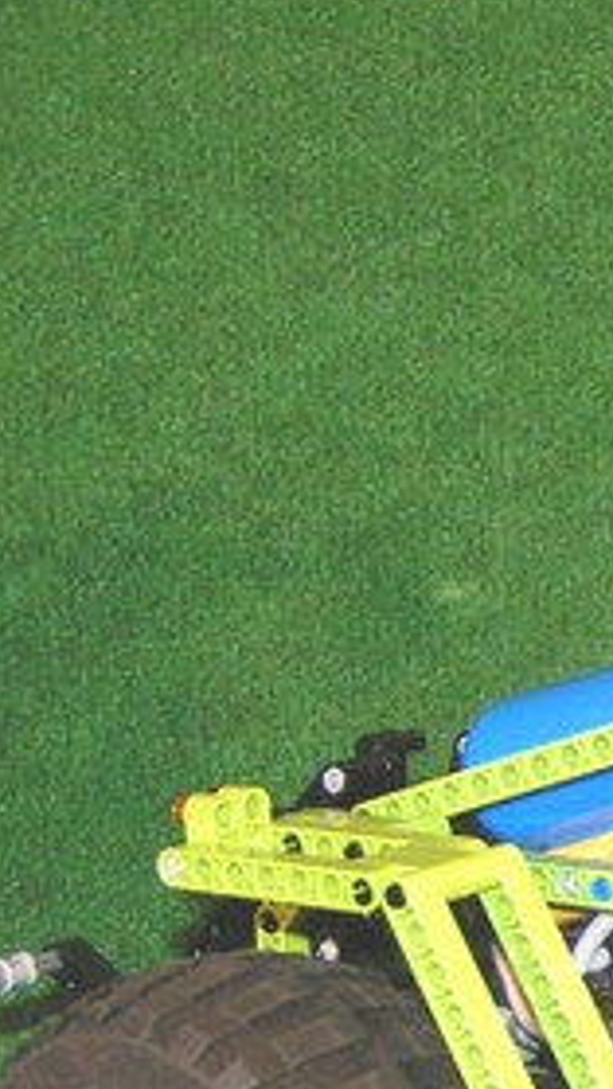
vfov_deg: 22.1
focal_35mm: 95
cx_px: 1152
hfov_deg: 11.7
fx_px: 2744
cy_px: 909
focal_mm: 5.8
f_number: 2.8
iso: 200
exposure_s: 1/40
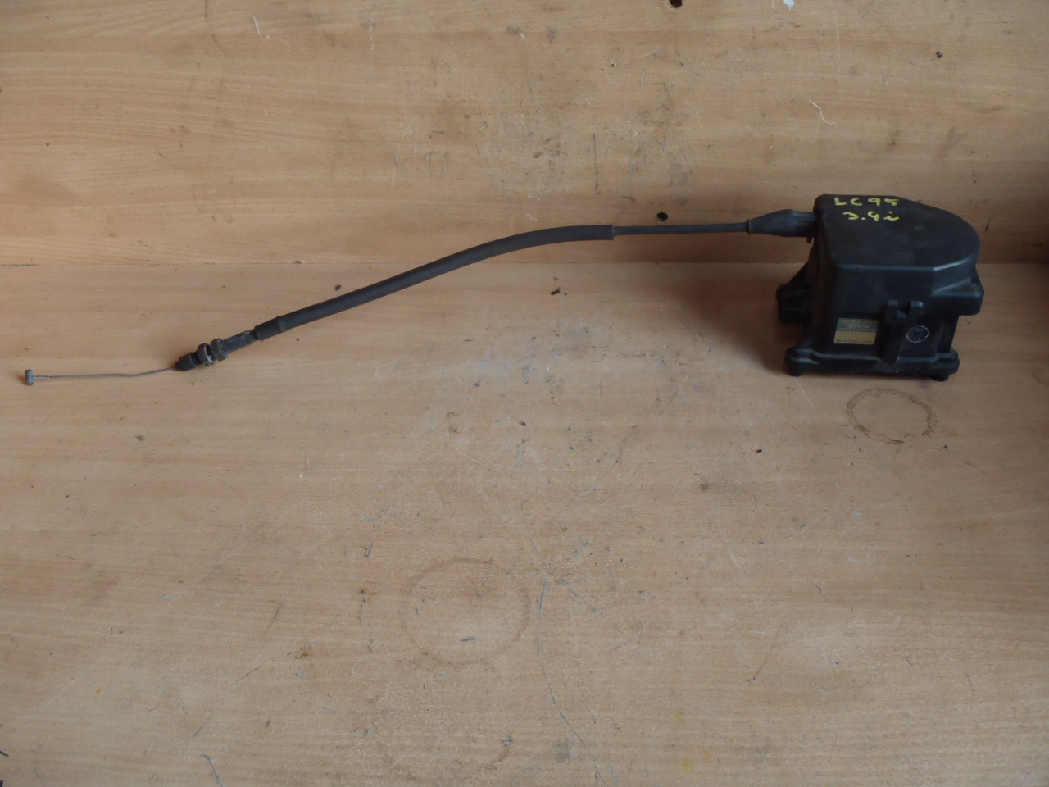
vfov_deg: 37.7
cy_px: 394
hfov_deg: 49.0
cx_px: 524
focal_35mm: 38
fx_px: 1152
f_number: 4.6
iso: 200
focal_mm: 6.83
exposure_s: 1/30
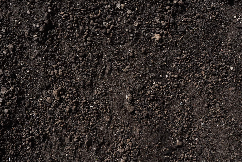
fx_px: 262
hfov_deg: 49.5
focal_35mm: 39
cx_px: 121
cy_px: 81
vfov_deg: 34.3
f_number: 10
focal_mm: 26
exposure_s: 1/3200
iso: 1250
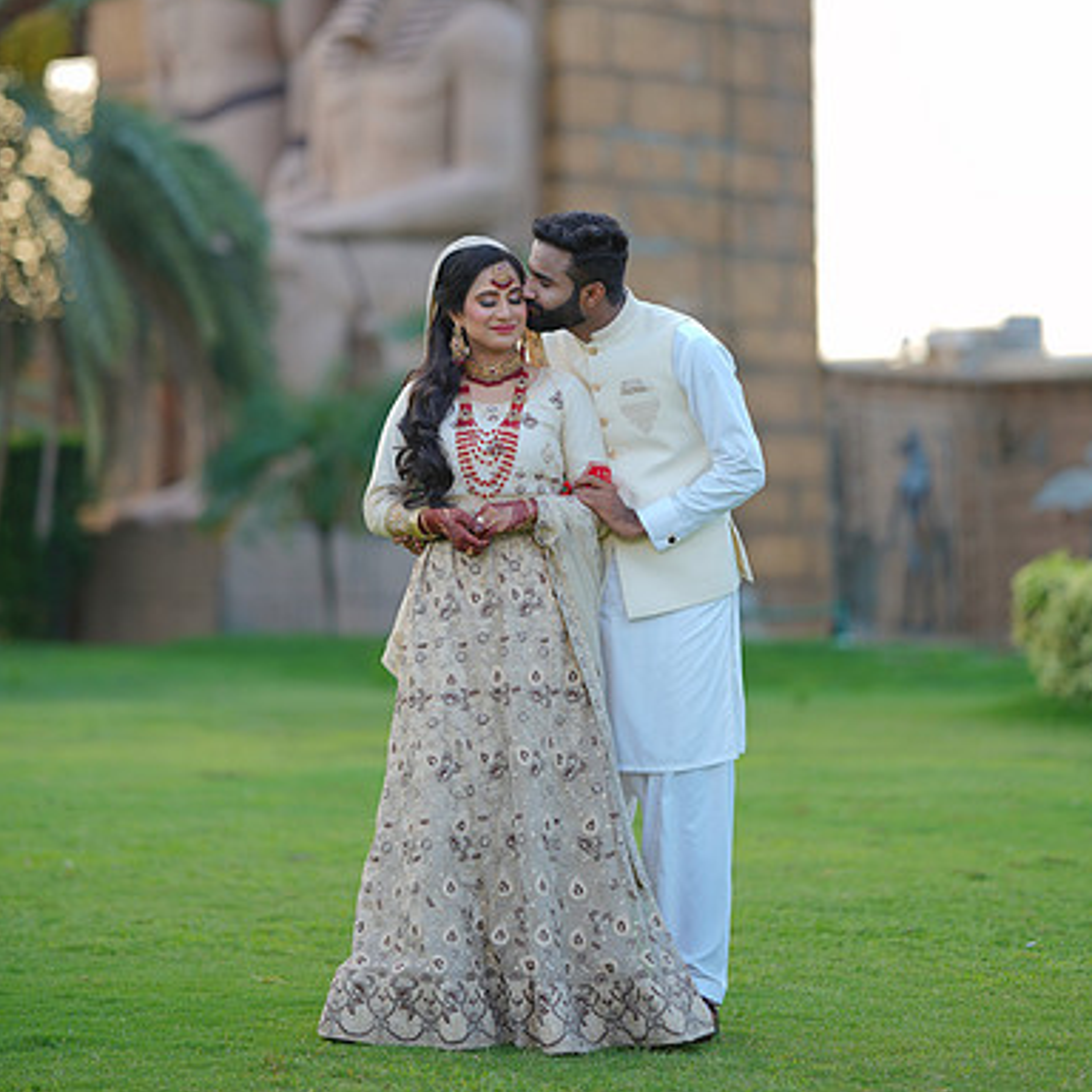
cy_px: 355
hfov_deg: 16.0
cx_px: 547
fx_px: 3890
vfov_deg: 15.9
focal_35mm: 109
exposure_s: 1/500
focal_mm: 85
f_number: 1.4
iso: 64
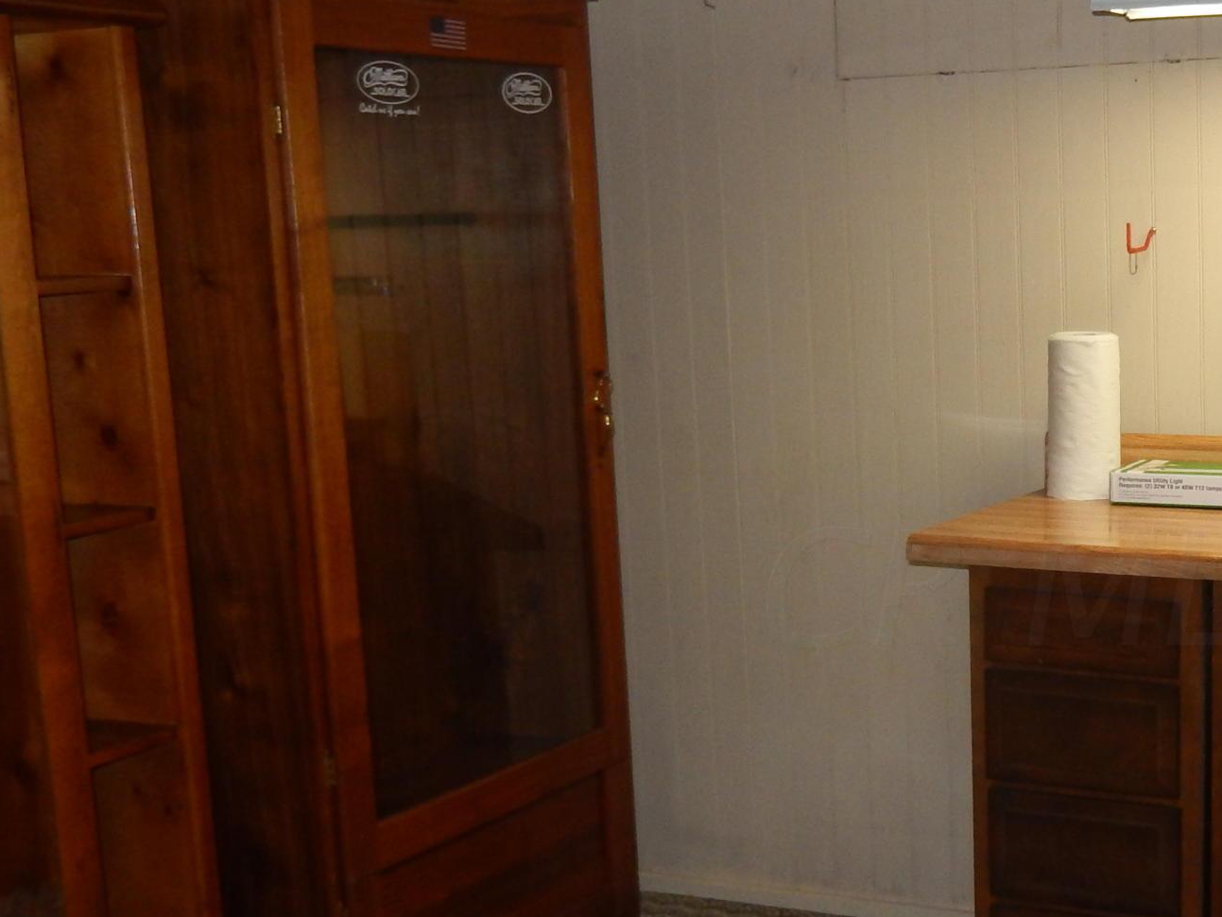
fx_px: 2048
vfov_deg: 25.1
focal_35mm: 58
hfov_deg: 32.0
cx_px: 1045
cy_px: 587
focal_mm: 4.5
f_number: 3.4
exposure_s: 1/30
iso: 200
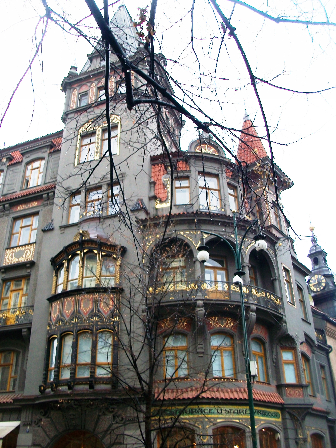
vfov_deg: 54.0
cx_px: 168
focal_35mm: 34
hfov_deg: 41.8
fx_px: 440
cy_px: 224
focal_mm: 5.7
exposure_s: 1/80
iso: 80
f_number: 2.8
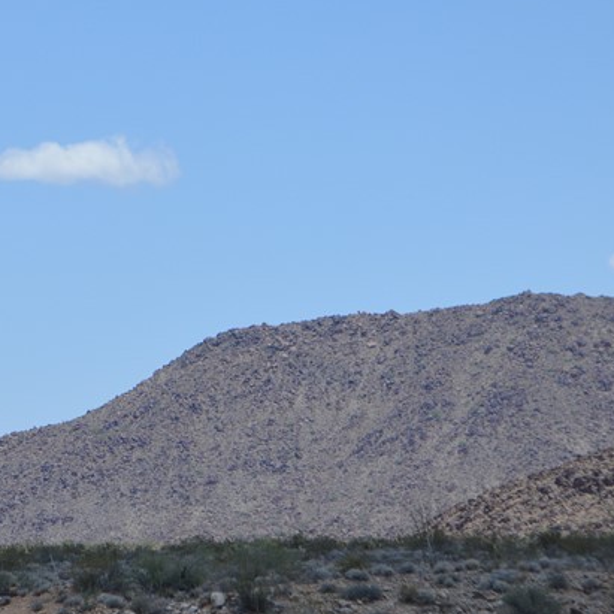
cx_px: 128
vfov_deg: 9.4
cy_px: 408
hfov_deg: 9.4
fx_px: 3715
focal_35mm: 185
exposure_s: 1/1600
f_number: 7.1
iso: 400
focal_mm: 55
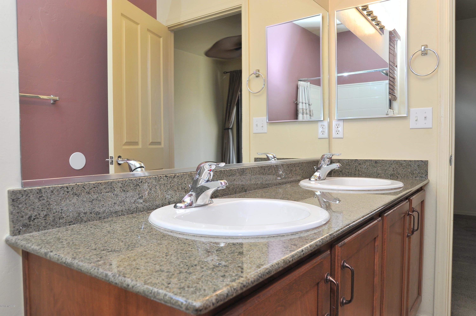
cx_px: 238
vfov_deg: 46.3
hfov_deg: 65.5
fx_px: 370
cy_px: 158
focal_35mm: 28
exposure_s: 1/50
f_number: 7.1
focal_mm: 28
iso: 640
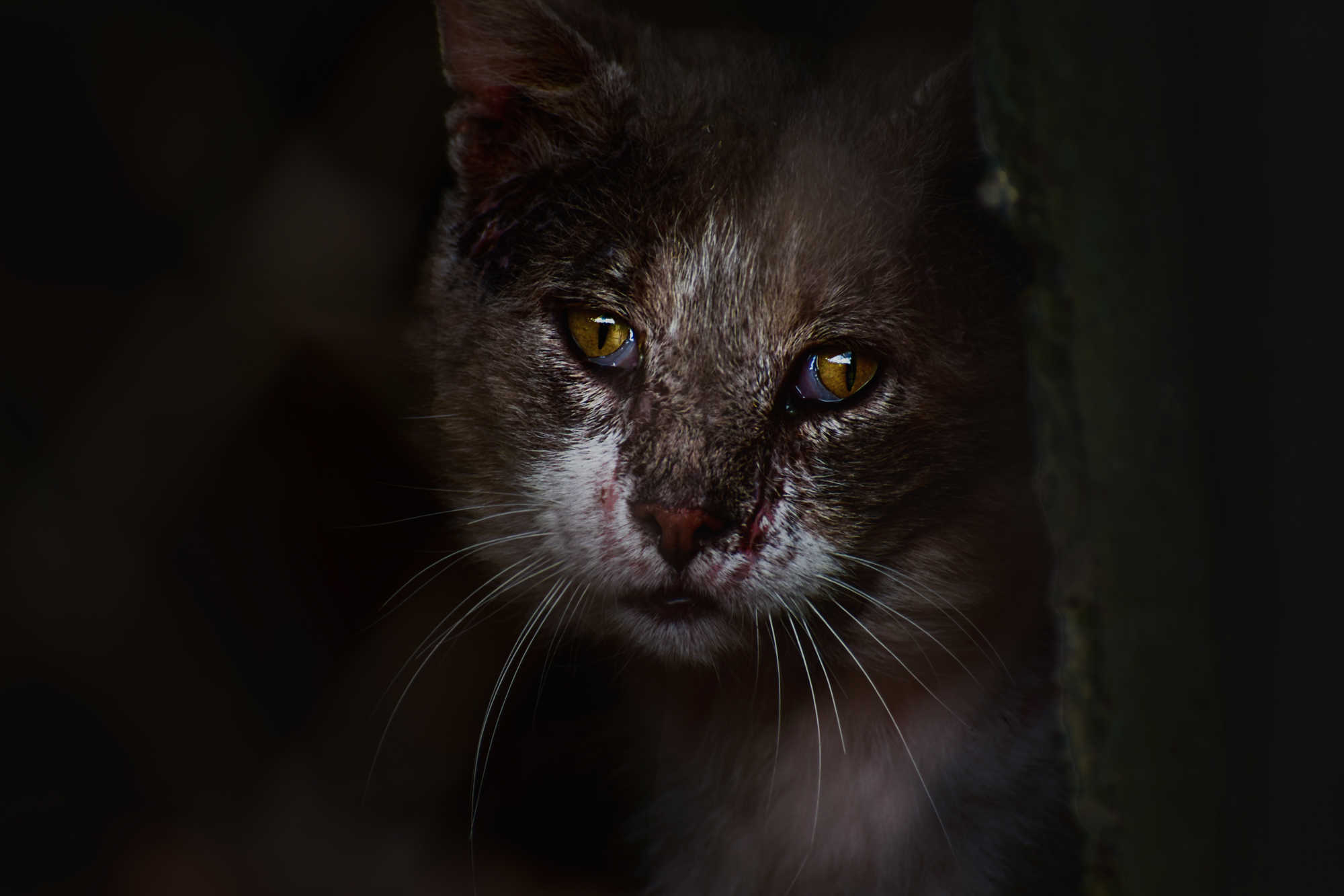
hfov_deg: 4.6
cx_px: 672
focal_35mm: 450
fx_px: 16797
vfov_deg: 3.1
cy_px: 448
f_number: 6.3
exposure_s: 1/100
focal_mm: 300
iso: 125
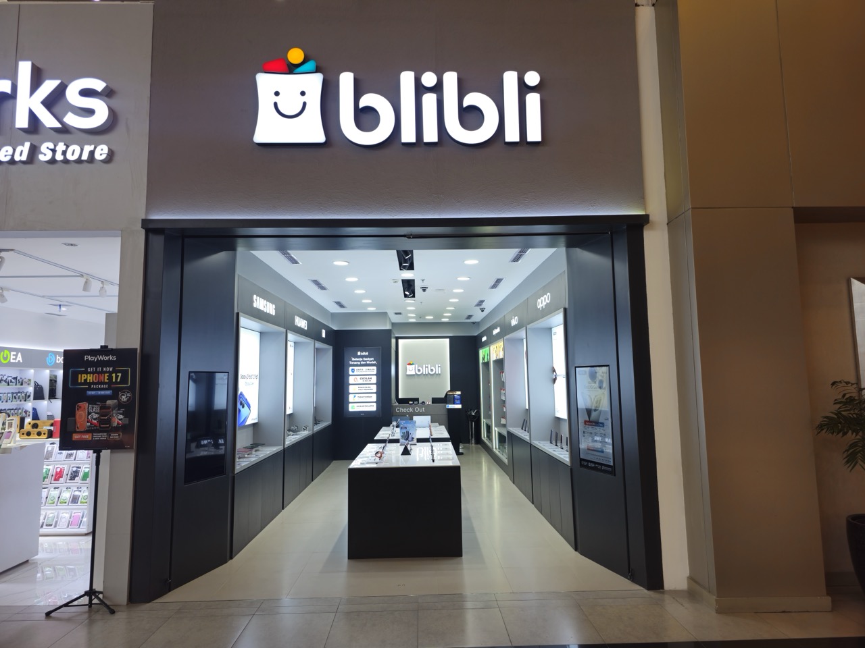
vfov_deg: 58.9
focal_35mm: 23
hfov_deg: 73.9
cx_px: 432
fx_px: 575
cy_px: 324
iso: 20
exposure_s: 1/50
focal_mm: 6.3
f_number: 1.7
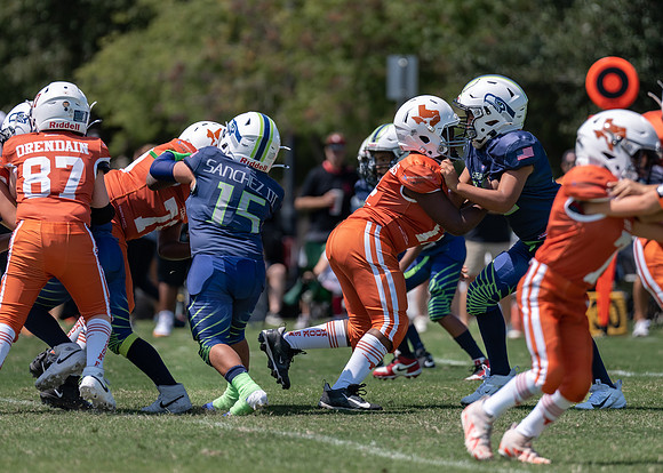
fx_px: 6372
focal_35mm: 338
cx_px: 353
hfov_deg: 6.0
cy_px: 238
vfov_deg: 4.3
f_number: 2.8
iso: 100
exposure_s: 1/2000
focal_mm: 200
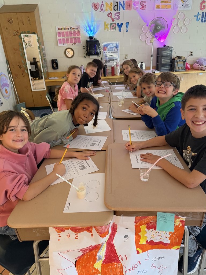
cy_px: 138
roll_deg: +2.8
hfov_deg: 56.8
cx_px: 103
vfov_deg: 71.6
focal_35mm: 24
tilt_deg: -24.0
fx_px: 190
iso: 800
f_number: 1.78
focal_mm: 6.76
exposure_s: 1/60
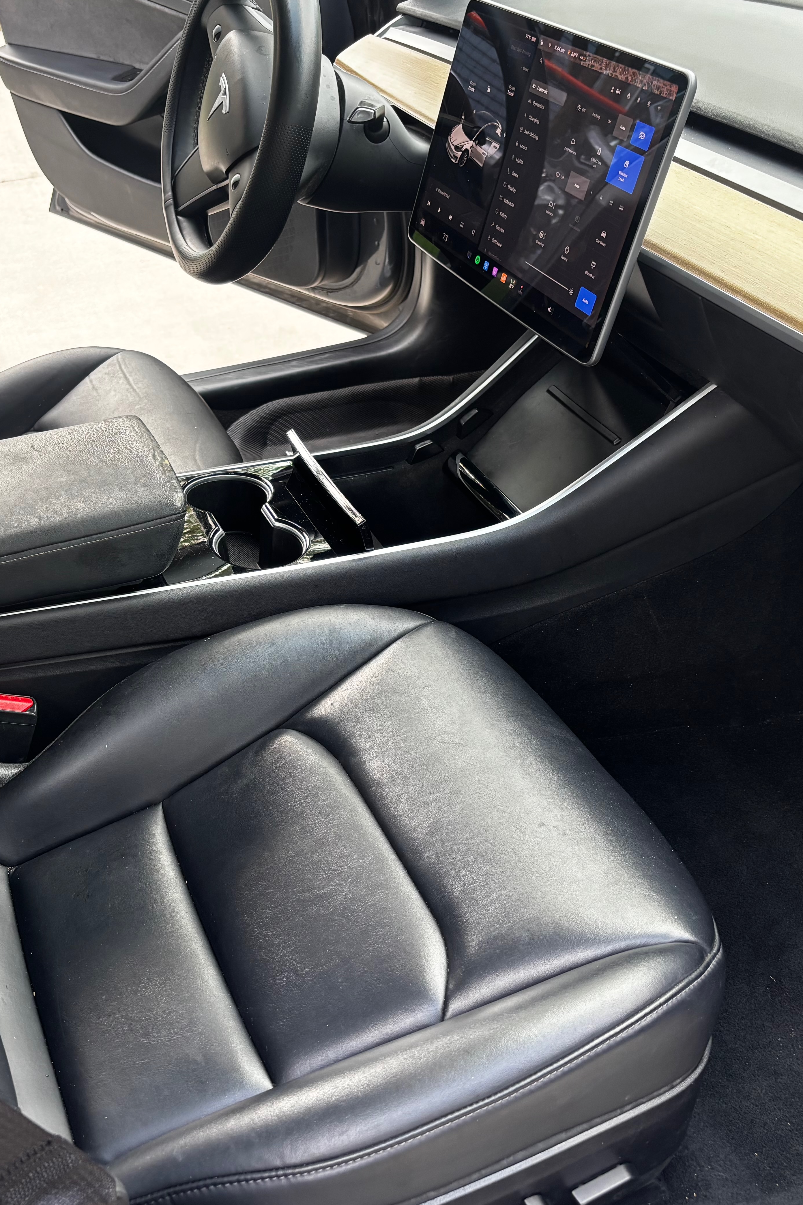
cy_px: 598
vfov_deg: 51.9
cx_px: 275
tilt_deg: -36.2
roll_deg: +5.1
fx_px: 1238
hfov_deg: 35.6
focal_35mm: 37
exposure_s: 1/121
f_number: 1.6
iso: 100
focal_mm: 5.96
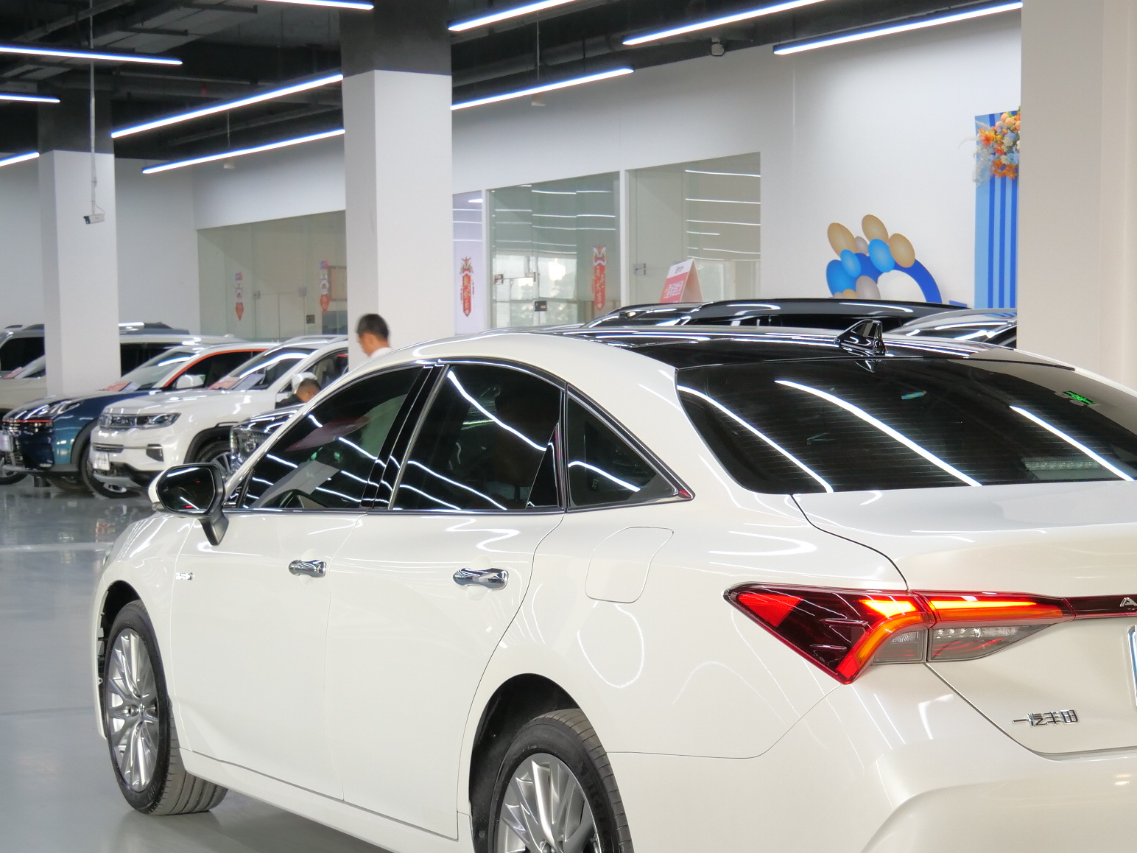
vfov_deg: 21.4
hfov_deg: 28.4
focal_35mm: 68
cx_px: 768
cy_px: 648
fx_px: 2234
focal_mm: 20
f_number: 4.1
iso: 800
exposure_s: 1/25
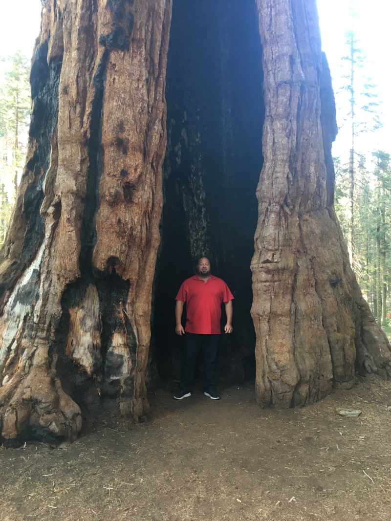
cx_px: 196
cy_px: 260
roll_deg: +0.6
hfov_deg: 48.2
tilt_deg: +1.7
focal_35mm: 29
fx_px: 437
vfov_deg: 61.6
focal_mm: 4.15
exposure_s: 1/30
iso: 64
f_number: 2.2
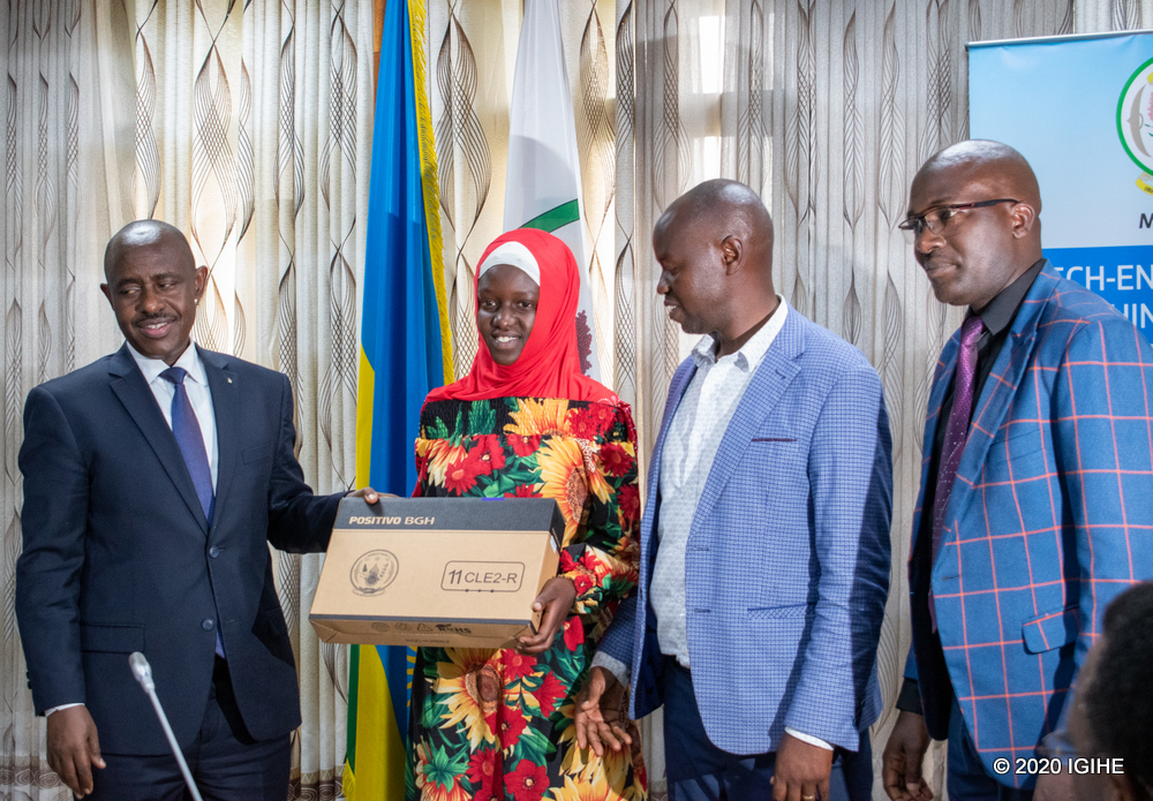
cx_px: 553
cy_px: 400
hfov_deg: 32.1
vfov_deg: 22.6
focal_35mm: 62
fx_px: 2002
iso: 2500
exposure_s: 1/40
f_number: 6.3
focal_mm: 40
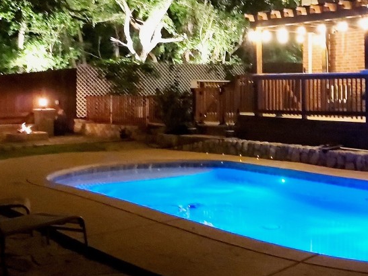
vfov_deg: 31.9
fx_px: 479
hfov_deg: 41.2
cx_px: 264
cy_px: 88
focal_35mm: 45
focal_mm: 4.6
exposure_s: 1/10
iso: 3200
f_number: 1.8
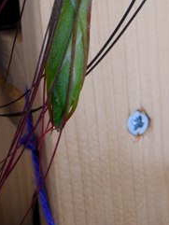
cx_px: 62
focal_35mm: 67
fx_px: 436
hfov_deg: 21.9
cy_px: 29
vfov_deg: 28.0
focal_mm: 7.5
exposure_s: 1/70
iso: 64
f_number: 6
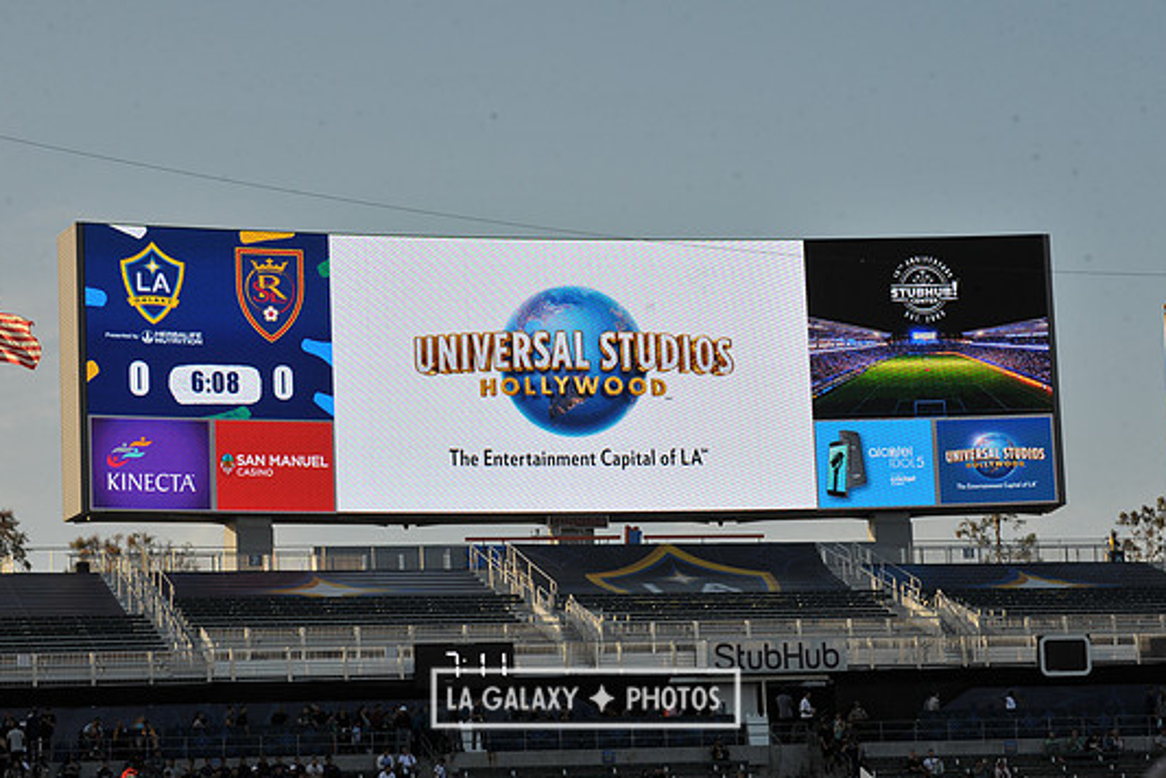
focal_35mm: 114
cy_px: 369
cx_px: 585
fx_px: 3692
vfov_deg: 12.0
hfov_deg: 17.9
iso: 400
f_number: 13
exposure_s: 1/500
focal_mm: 105
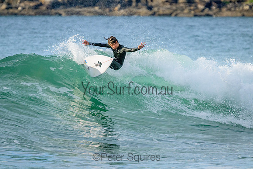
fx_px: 4428
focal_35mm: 630
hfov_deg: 3.3
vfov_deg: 2.2
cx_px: 126
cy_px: 84
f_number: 11
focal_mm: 630
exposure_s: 1/1250
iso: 4000
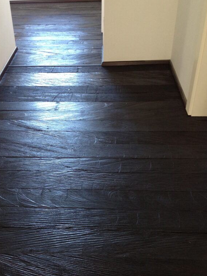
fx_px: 375
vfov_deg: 40.4
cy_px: 155
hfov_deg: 30.7
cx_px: 70
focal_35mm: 47
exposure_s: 1/20
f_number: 2.4
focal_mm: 4.28
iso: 160
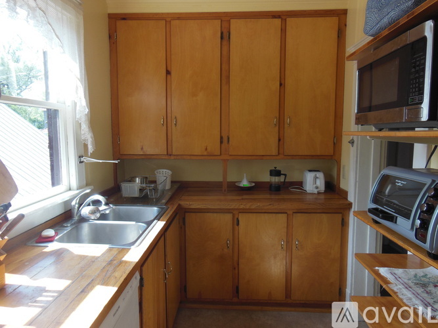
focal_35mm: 25
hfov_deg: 69.4
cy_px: 164
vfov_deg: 54.9
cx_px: 219
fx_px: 316
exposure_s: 1/125
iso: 125
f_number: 3.5
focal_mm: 4.5
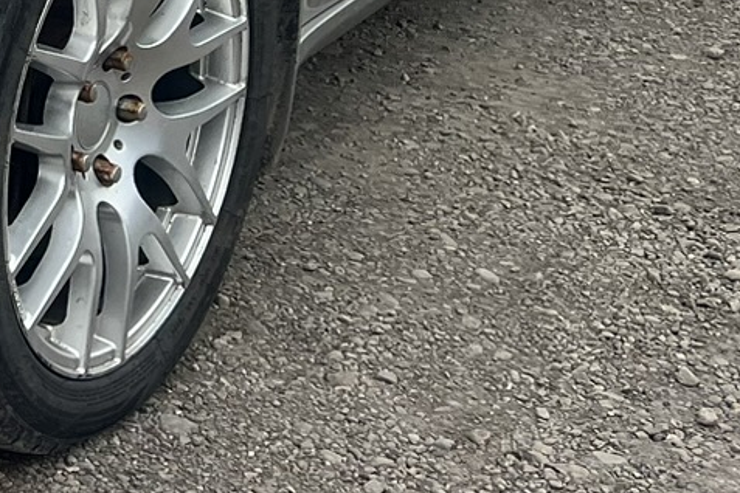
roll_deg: -0.8
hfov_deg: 16.1
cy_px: -361
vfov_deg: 11.1
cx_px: -372
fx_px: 2384
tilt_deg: -8.5
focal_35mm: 116
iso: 50
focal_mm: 5.7
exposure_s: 1/1669
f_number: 1.5
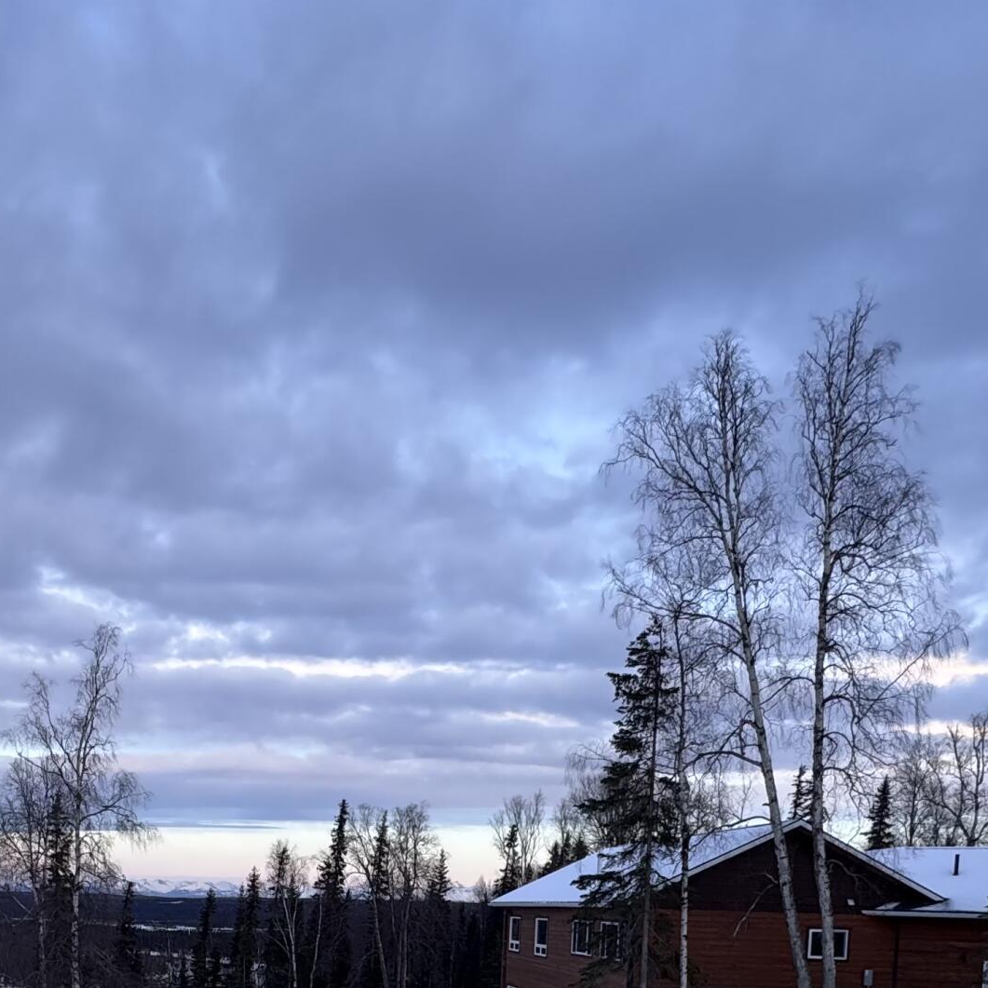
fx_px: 1130
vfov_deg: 41.1
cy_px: 990
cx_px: 268
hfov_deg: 45.8
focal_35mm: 35
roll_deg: -2.2
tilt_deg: -5.9
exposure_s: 1/101
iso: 40
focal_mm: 2.22
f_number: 2.2
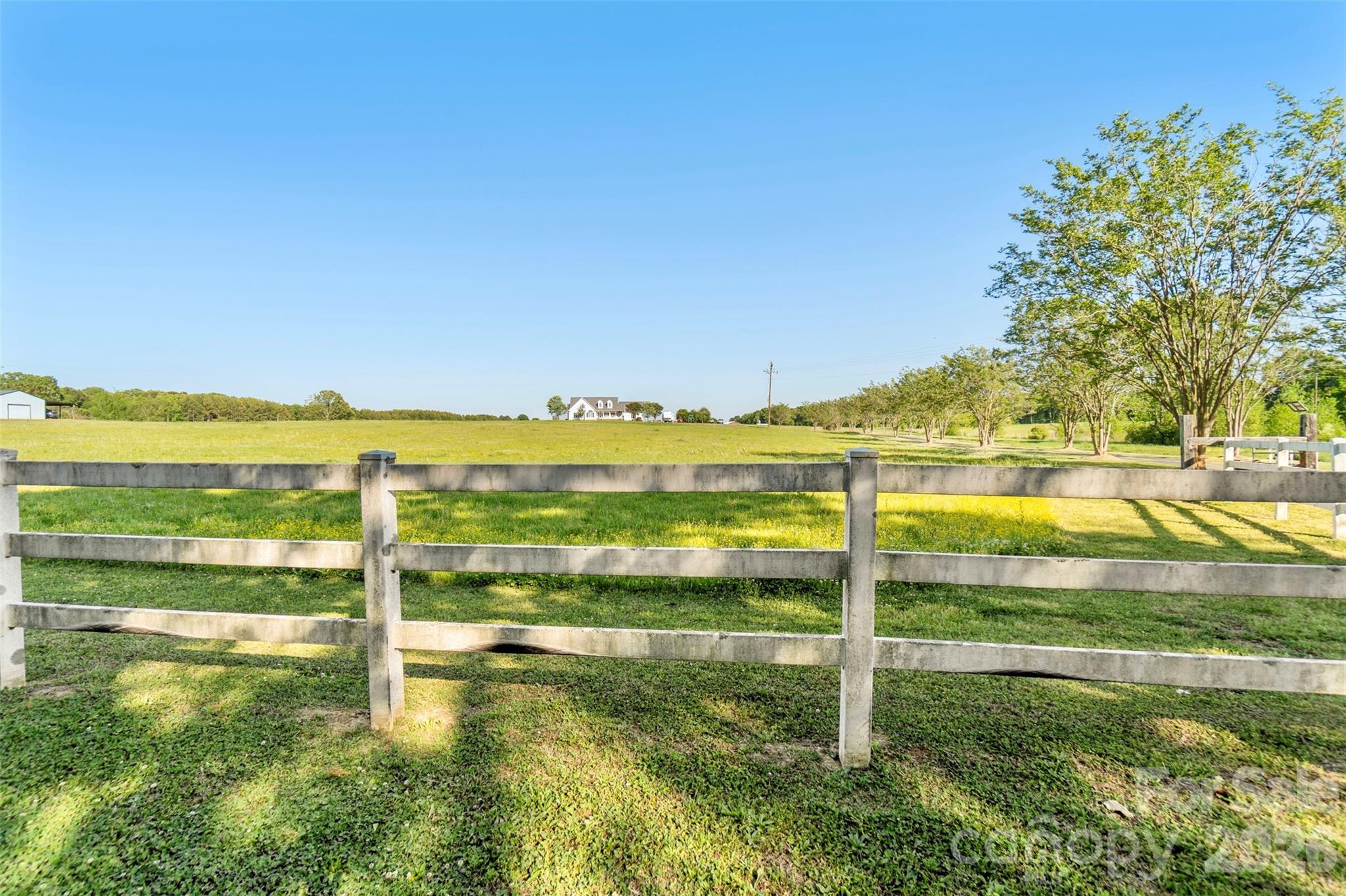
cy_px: 448
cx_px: 673
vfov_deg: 77.3
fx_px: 561
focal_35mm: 15
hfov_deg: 100.4
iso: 100
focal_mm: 10
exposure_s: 1/400
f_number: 4
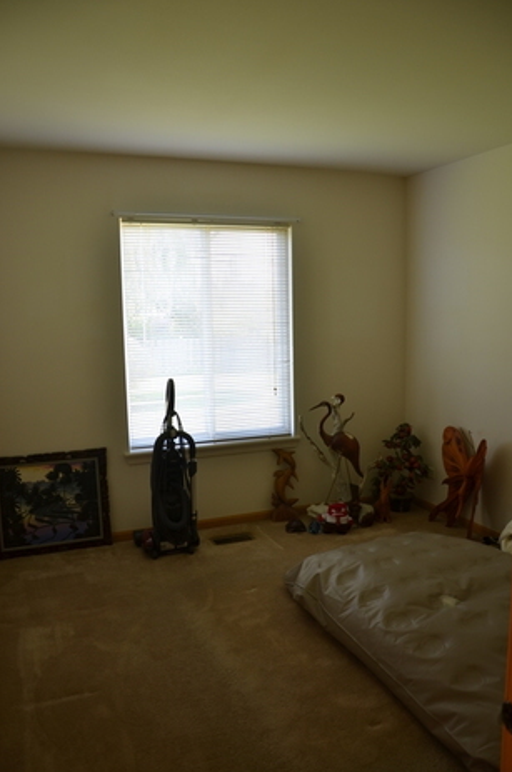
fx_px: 600
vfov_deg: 65.6
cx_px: 259
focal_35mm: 28
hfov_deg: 46.2
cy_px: 392
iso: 160
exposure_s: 1/25
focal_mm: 18
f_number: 3.5
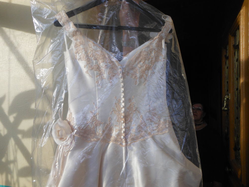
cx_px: 124
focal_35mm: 25
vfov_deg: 54.9
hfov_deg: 69.4
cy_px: 94
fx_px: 180
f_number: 3.2
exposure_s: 1/30
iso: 160
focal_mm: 4.5
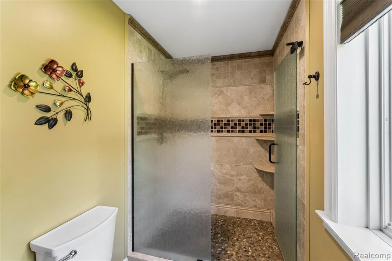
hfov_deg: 99.7
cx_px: 196
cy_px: 130
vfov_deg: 76.5
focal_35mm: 15
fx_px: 165
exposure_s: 1/5
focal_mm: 15.2
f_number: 13
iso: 400
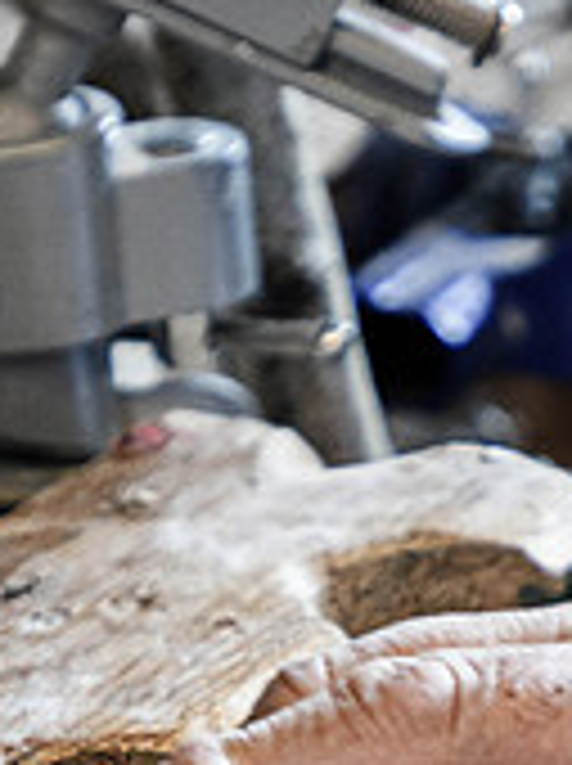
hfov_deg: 6.8
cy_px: 684
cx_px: 627
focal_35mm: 218
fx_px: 4815
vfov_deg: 9.1
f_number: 2.8
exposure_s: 1/80
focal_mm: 35
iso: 640
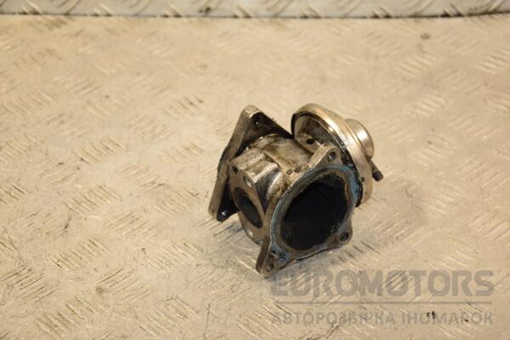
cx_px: 255
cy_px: 170
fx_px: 1317
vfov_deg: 14.7
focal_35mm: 93
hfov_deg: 21.9
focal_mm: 62
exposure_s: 1/200
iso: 800
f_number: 5.6
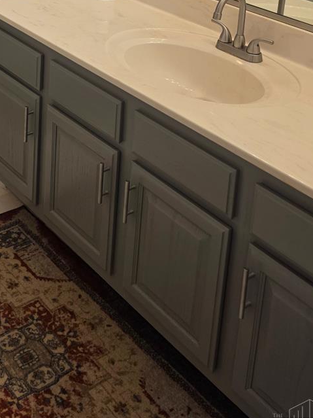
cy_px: -39
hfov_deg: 25.5
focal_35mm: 54
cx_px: -11
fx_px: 651
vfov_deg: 31.6
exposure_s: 1/120
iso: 125
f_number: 1.7
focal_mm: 6.3
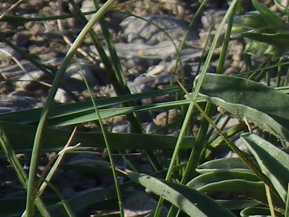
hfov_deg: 8.9
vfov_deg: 6.8
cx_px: 522
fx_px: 1778
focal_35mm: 213
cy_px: -154
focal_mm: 6.1
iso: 125
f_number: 4.6
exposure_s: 1/640
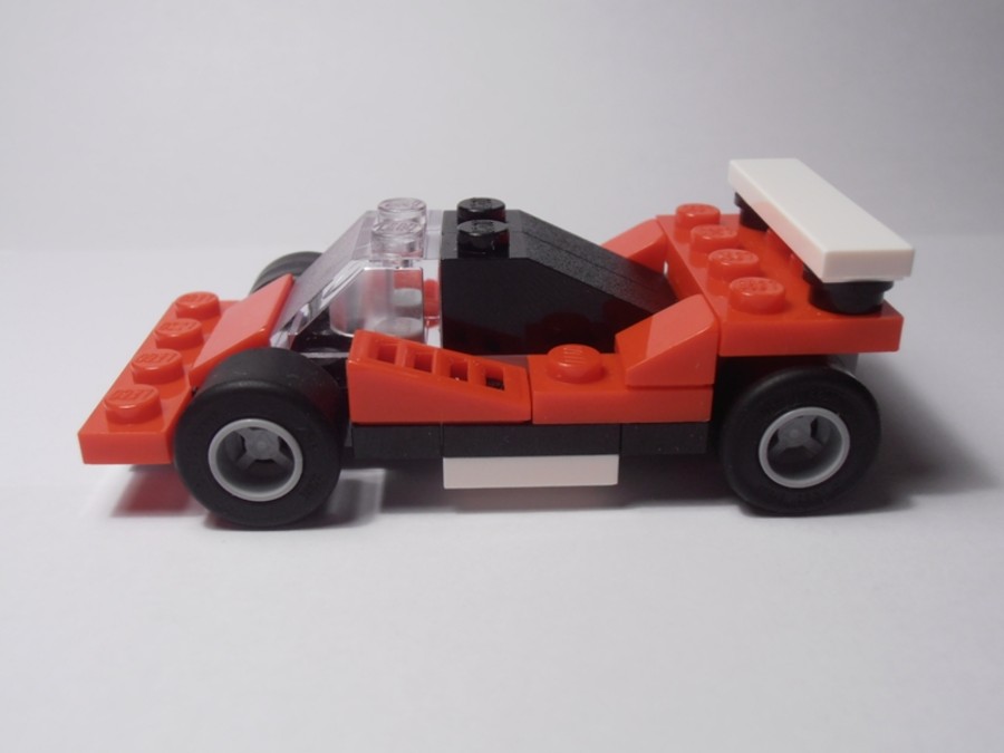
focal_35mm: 37
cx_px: 502
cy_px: 376
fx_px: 1073
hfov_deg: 50.1
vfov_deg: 38.7
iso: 80
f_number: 3.9
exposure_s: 1/50
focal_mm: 6.61
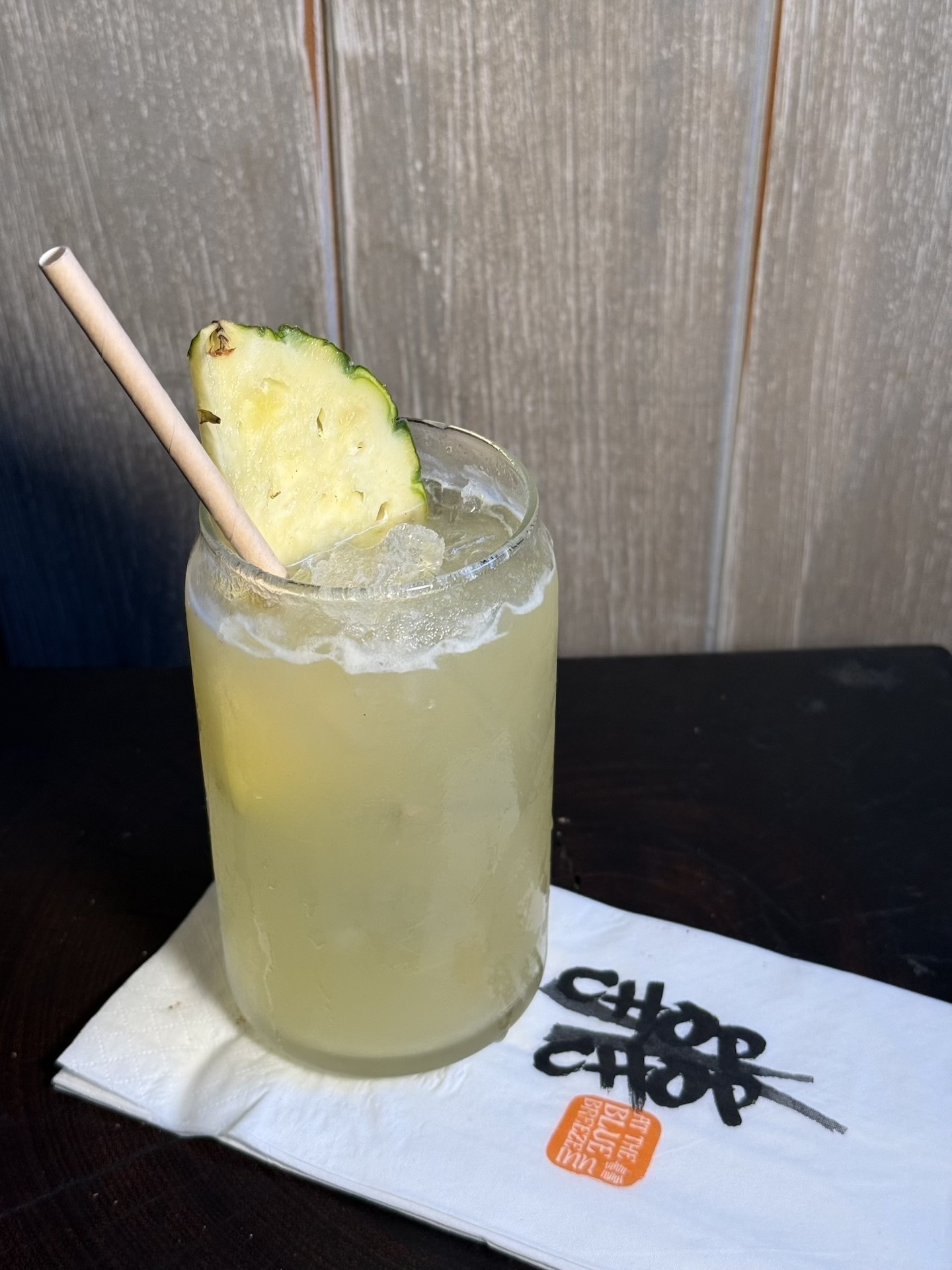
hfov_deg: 30.3
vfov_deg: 39.7
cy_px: 635
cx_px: 476
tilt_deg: -34.9
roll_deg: +0.4
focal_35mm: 48
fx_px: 1760
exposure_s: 1/95
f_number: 1.78
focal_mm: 6.76
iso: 80
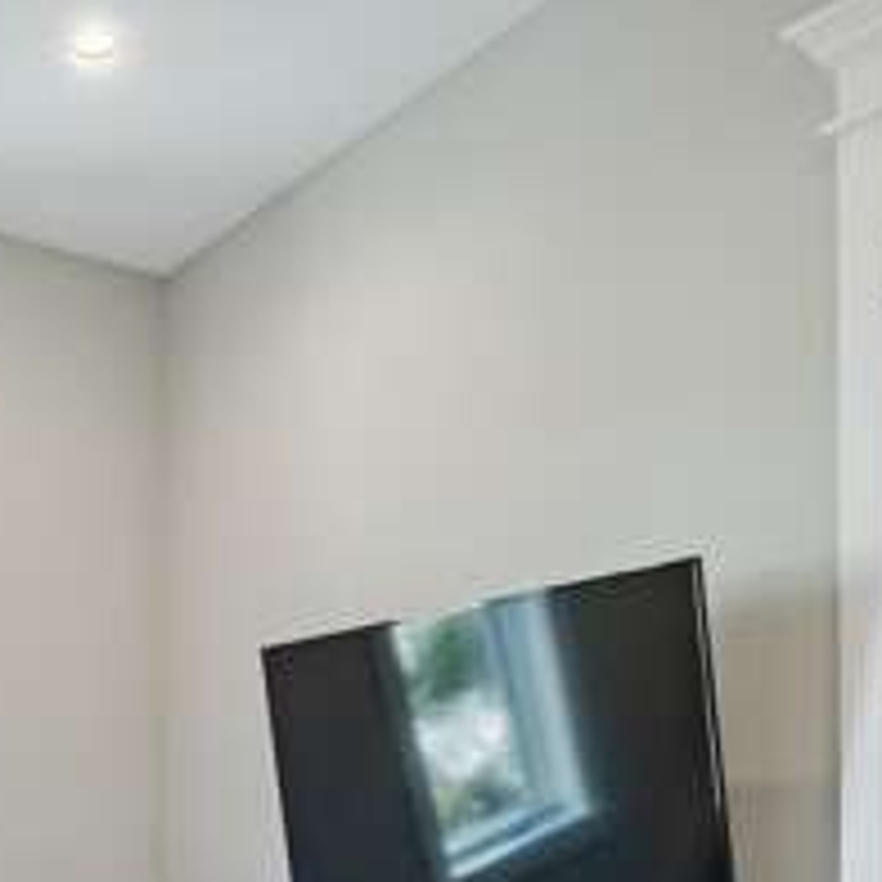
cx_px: 148
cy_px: 1004
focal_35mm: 50
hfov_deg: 32.9
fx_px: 1441
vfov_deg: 30.0
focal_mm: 10
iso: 640
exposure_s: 1/8
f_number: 6.4
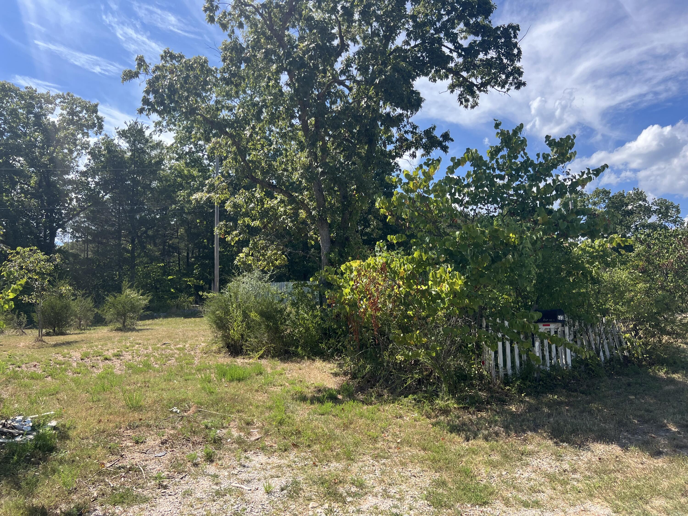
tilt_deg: +7.9
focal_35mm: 26
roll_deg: +2.3
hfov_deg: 67.3
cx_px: 344
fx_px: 517
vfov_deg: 53.1
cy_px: 258
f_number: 1.5
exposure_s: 1/2404
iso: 50
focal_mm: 5.7
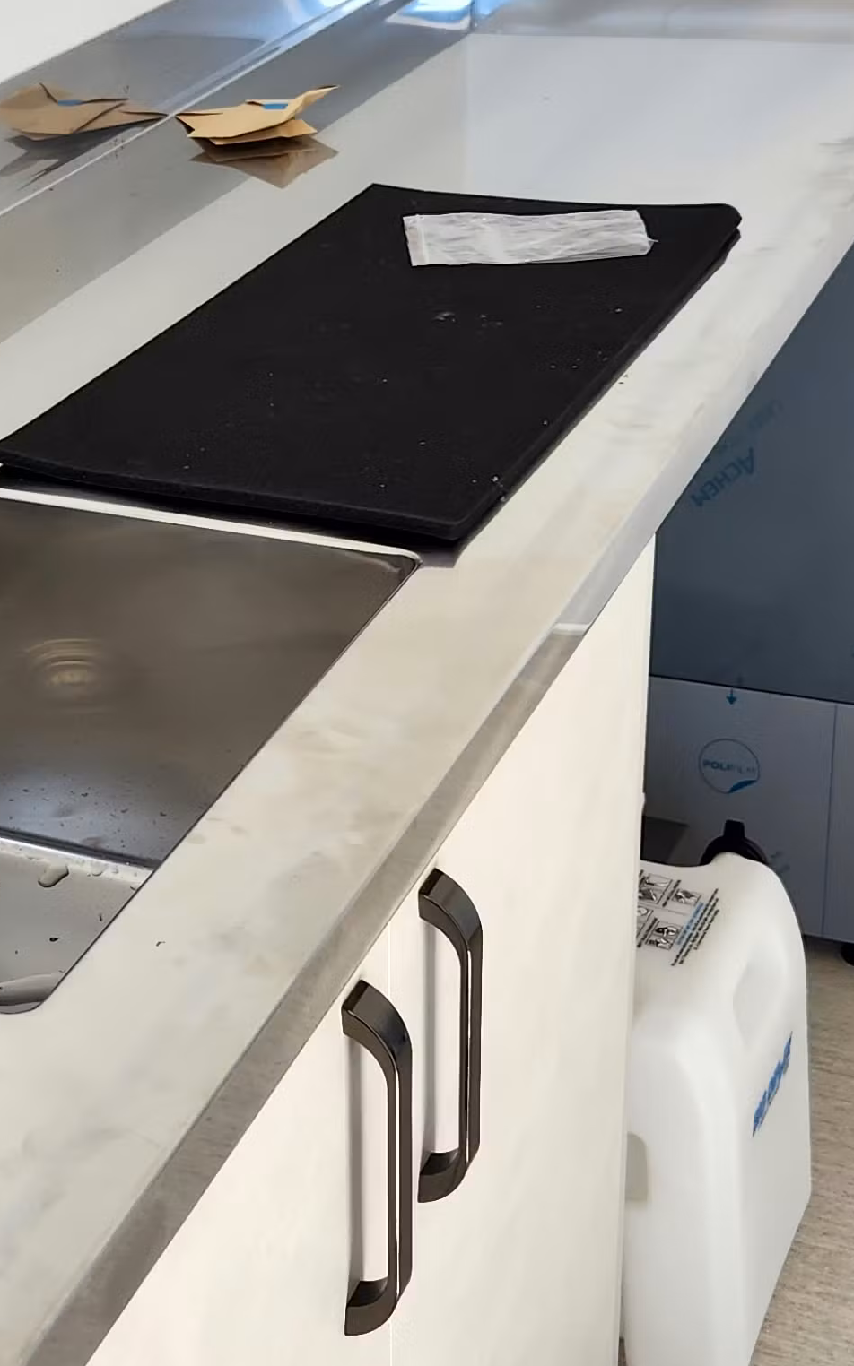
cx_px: 30
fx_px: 2384
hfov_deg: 19.8
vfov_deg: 31.9
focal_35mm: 64
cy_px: 568
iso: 100
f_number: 1.8
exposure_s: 1/180
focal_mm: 5.4
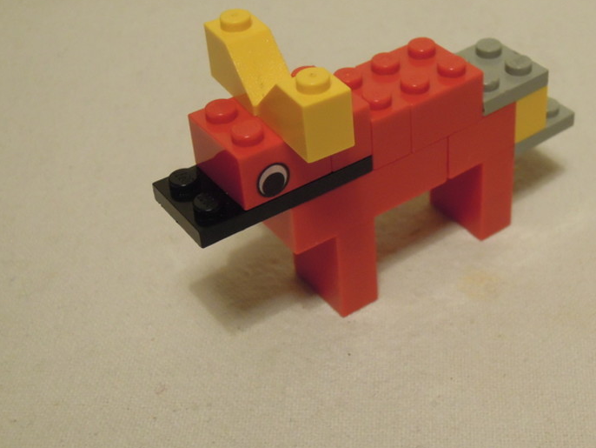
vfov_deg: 24.8
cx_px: 361
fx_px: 1016
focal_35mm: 59
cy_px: 197
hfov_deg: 32.6
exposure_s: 1/13
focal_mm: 8.1
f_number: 3.5
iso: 800
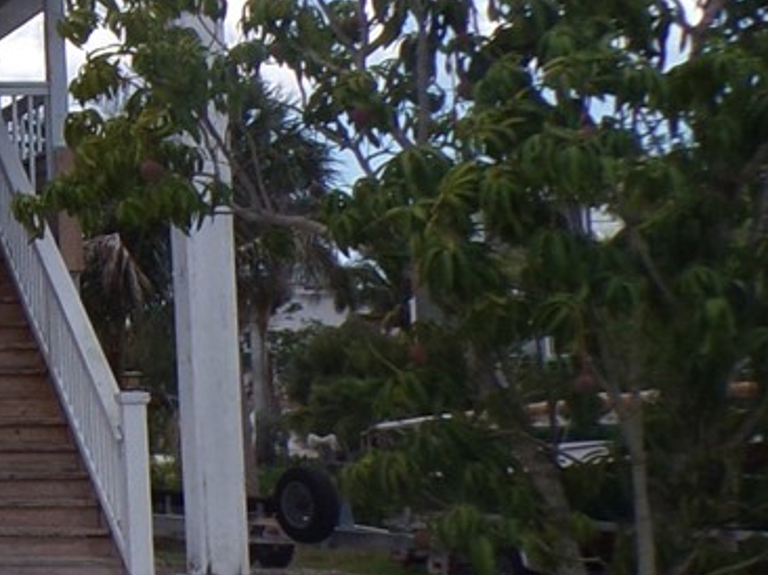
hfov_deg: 15.5
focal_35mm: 105
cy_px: 187
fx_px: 2328
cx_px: -703
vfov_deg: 14.1
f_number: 5.8
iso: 80
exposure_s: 1/280
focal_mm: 4.3
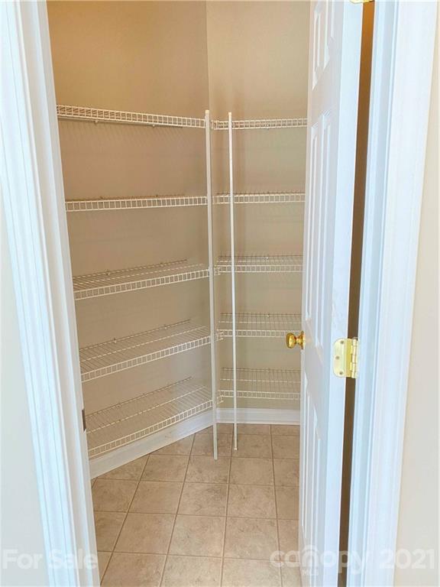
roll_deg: +0.6
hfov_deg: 53.1
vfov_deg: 67.3
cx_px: 220
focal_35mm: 26
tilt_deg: -12.8
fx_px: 441
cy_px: 294
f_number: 1.8
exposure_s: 1/60
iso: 200
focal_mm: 4.25
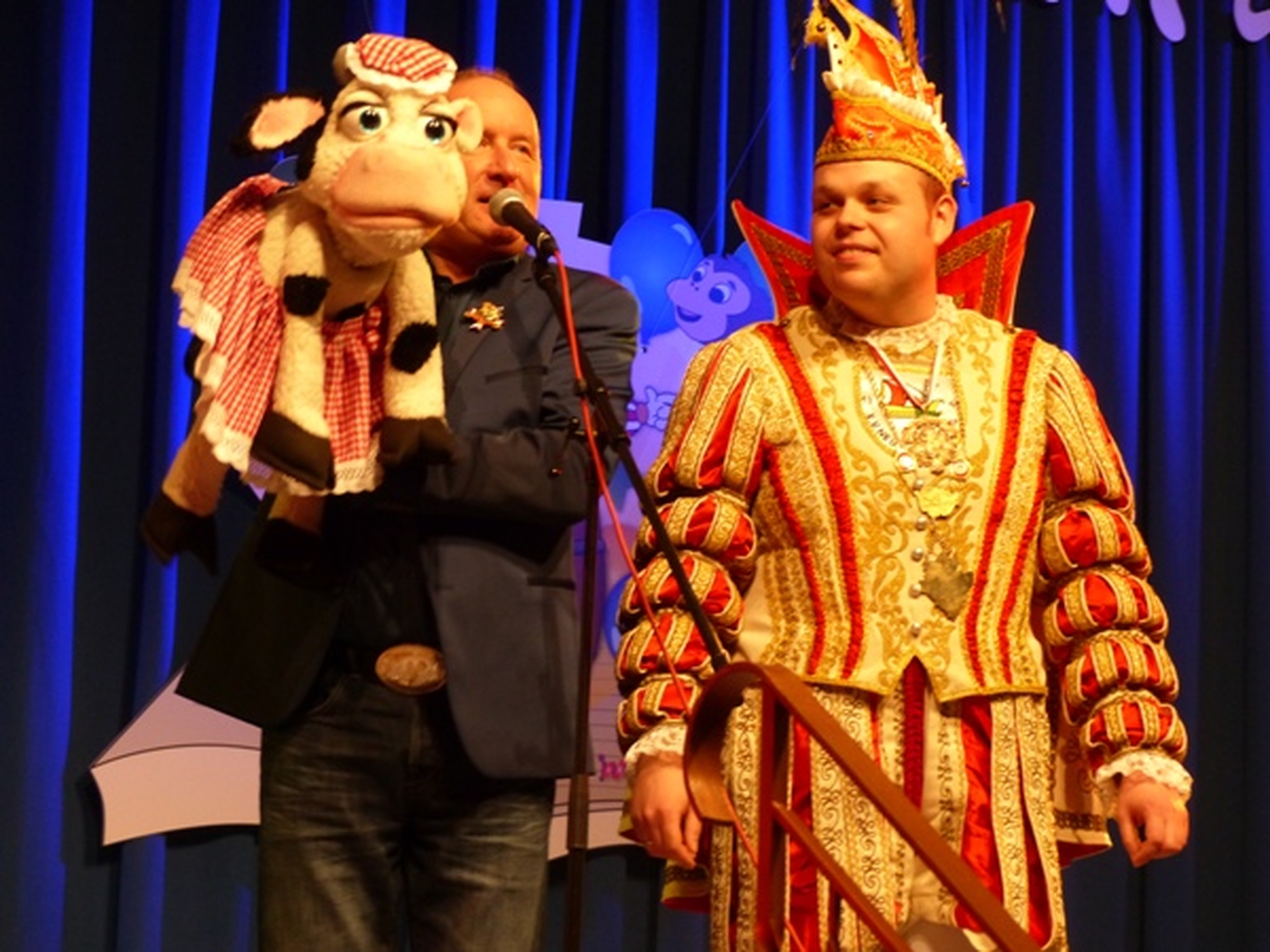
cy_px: 476
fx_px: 4953
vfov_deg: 11.0
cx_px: 635
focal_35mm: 135
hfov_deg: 14.6
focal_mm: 24.3
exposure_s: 1/60
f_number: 2.8
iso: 400
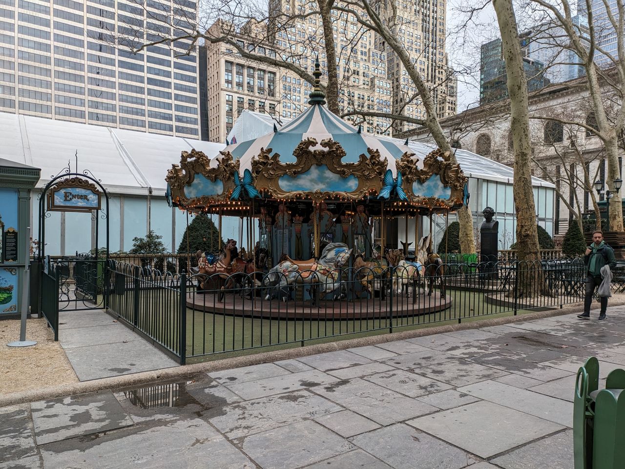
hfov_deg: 69.4
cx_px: 312
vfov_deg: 54.9
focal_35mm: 25
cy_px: 234
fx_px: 452
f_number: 1.89
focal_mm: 5.43
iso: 43
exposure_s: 1/1546
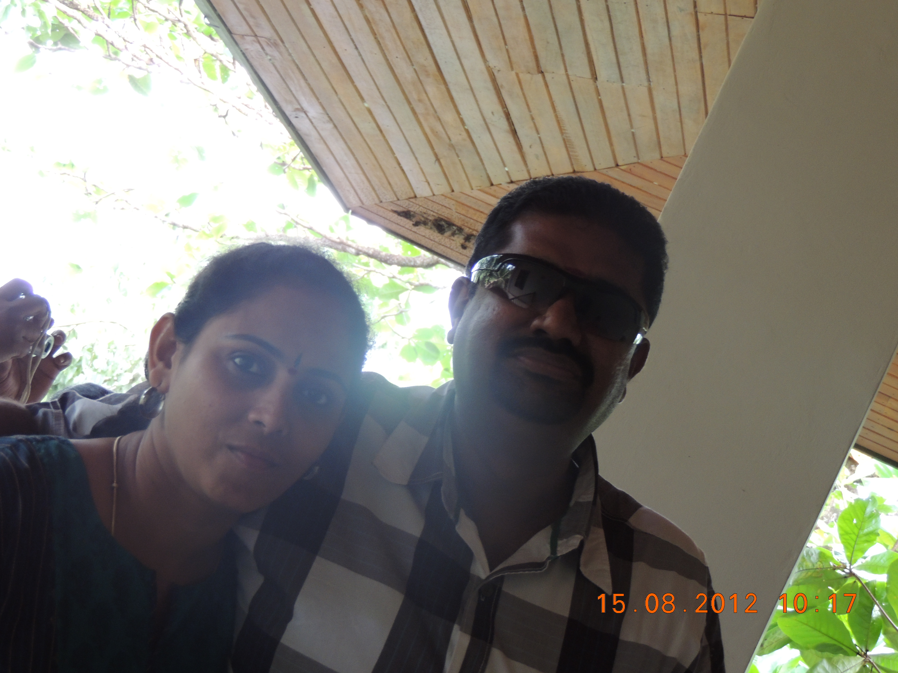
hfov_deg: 21.8
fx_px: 2335
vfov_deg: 16.4
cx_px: 449
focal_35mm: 90
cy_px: 336
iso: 400
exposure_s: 1/50
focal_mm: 16
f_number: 4.1
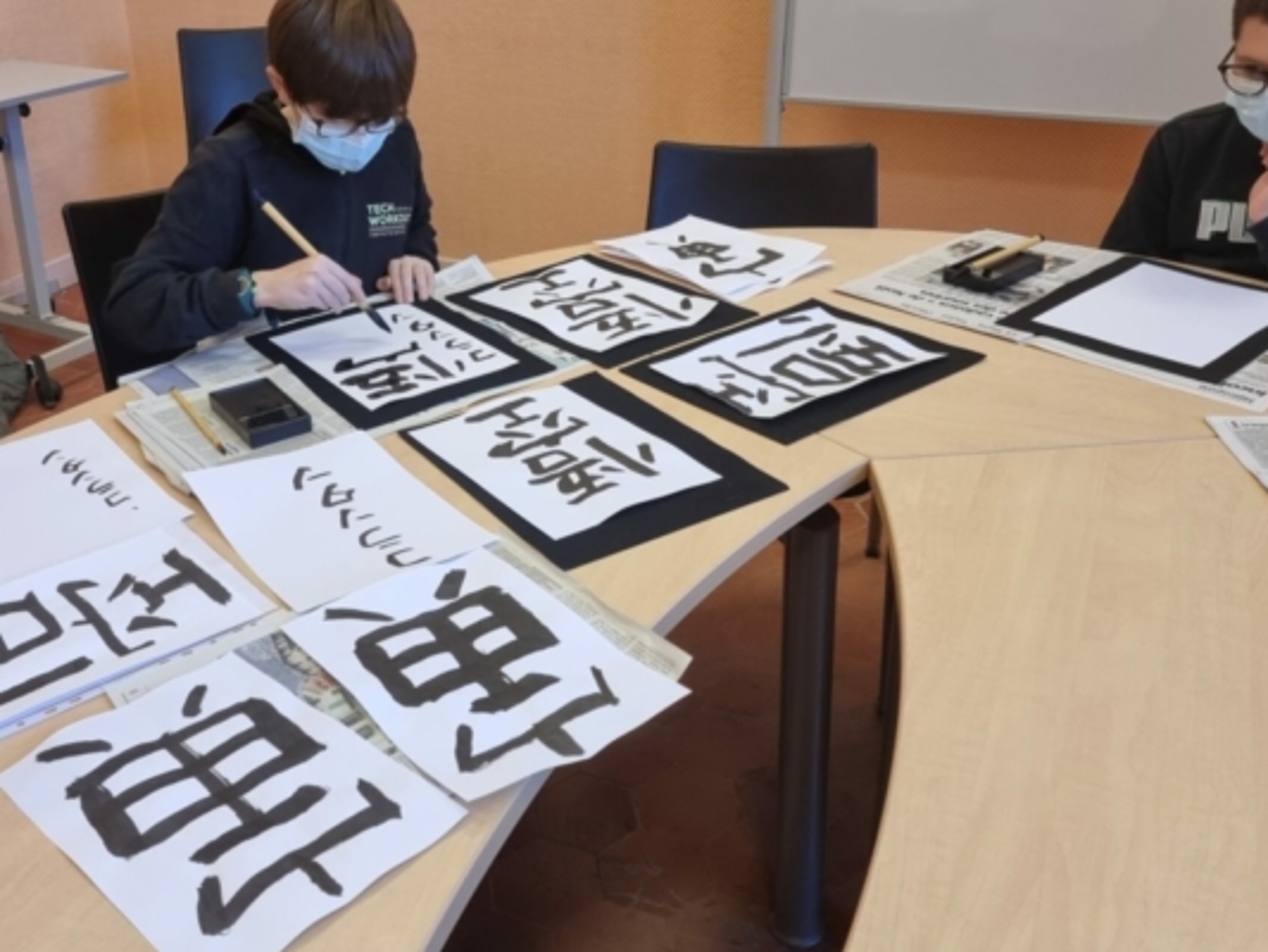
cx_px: 514
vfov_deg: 39.4
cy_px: 367
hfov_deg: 51.0
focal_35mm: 36
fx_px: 1319
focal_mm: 6.7
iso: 100
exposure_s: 1/100
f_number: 1.8
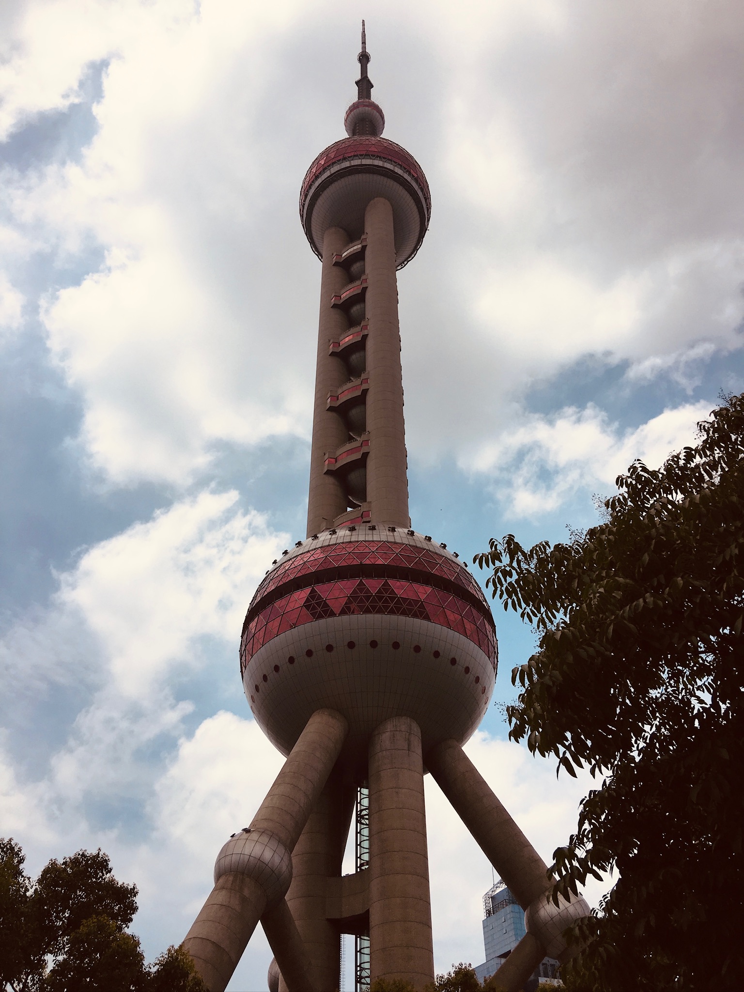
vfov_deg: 61.7
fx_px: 831
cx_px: 372
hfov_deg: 48.2
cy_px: 496
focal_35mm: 29
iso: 25
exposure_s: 1/3205
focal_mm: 4.15
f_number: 2.2
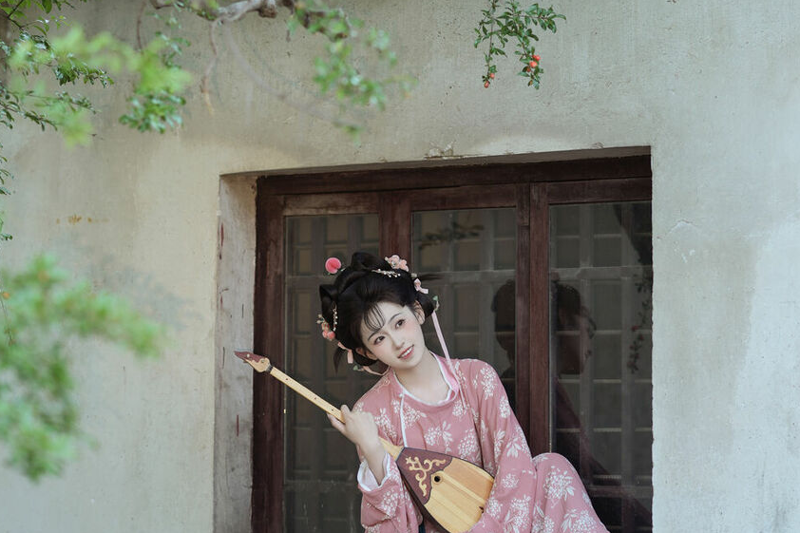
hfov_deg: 12.9
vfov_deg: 8.6
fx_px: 3532
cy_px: 84
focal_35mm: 159
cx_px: 335
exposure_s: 1/250
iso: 160
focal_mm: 85
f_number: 1.8
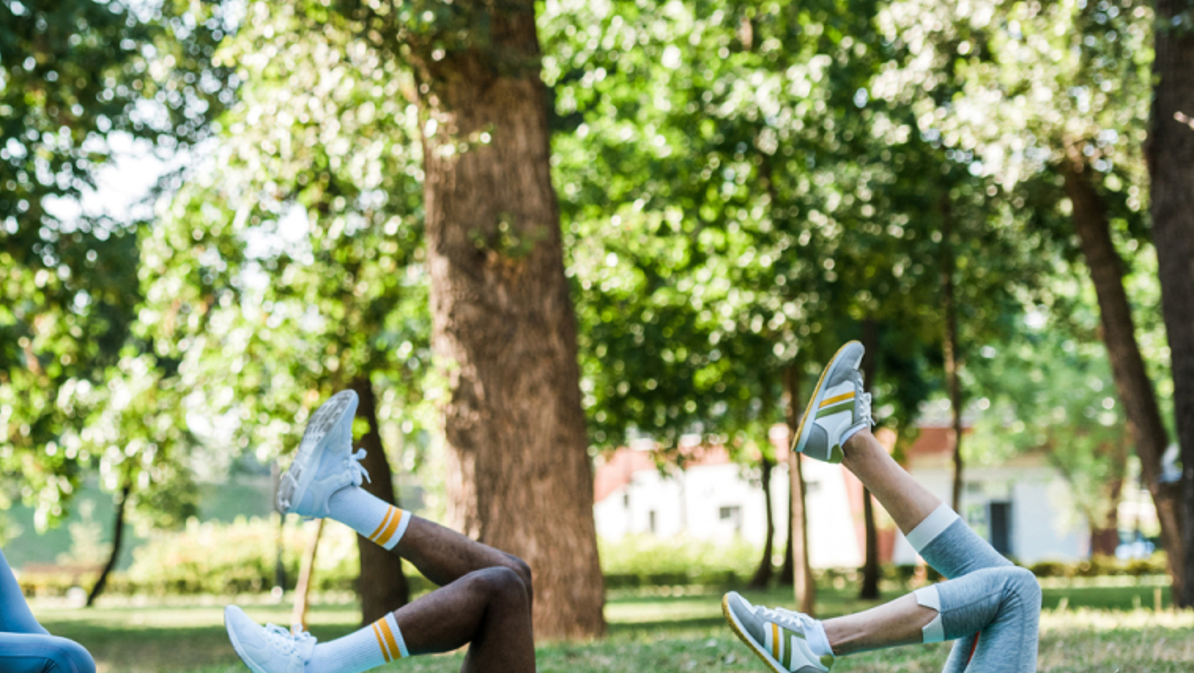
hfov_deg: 12.6
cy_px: 274
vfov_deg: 7.1
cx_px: 219
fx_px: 5384
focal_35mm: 170
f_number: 3.5
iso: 200
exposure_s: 1/320
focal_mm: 82
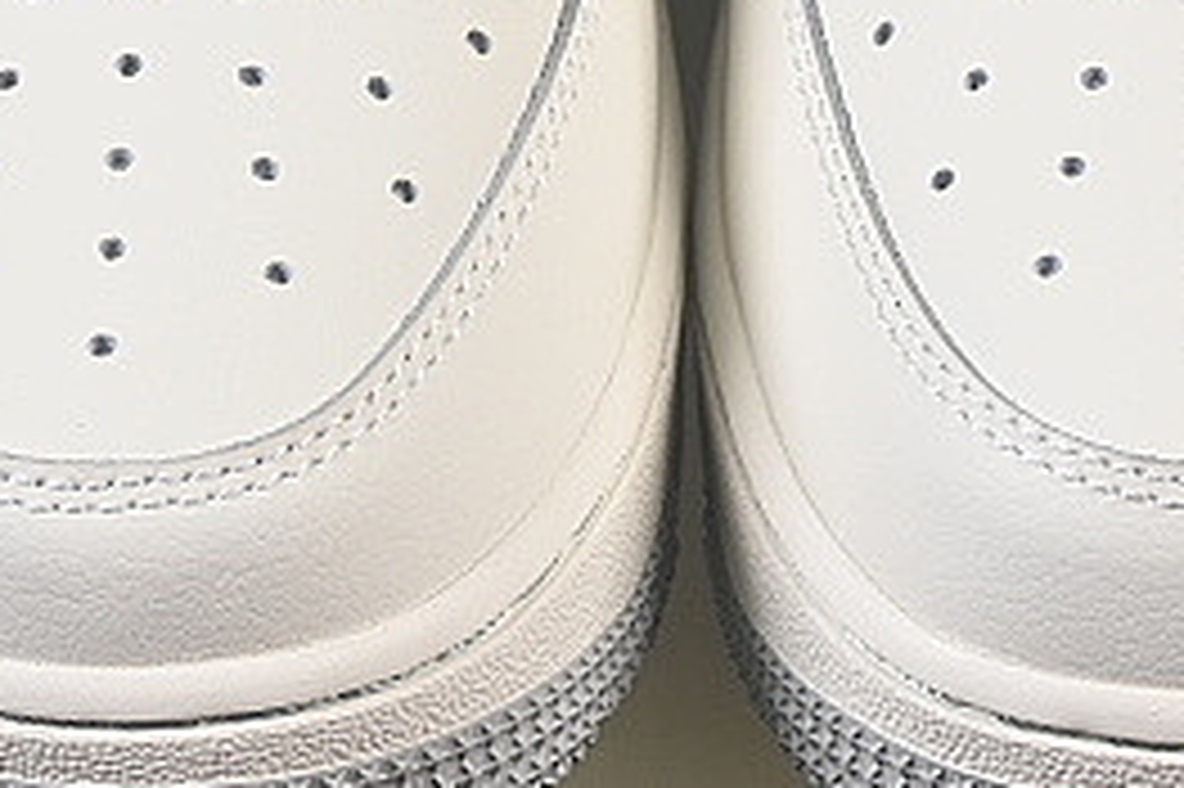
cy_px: -99
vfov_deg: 4.4
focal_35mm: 308
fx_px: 10123
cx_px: 729
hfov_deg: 6.7
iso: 160
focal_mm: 50
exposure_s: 1/80
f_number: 8
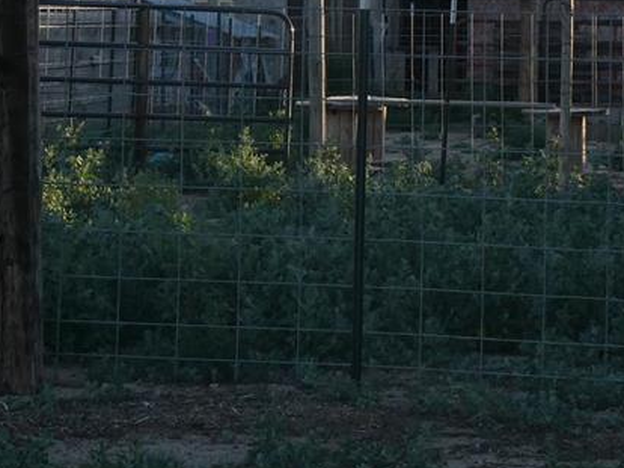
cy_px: 4
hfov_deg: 14.0
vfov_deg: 10.4
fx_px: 2540
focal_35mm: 141
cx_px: 256
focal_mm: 10.3
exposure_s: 1/400
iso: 80
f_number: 4.2
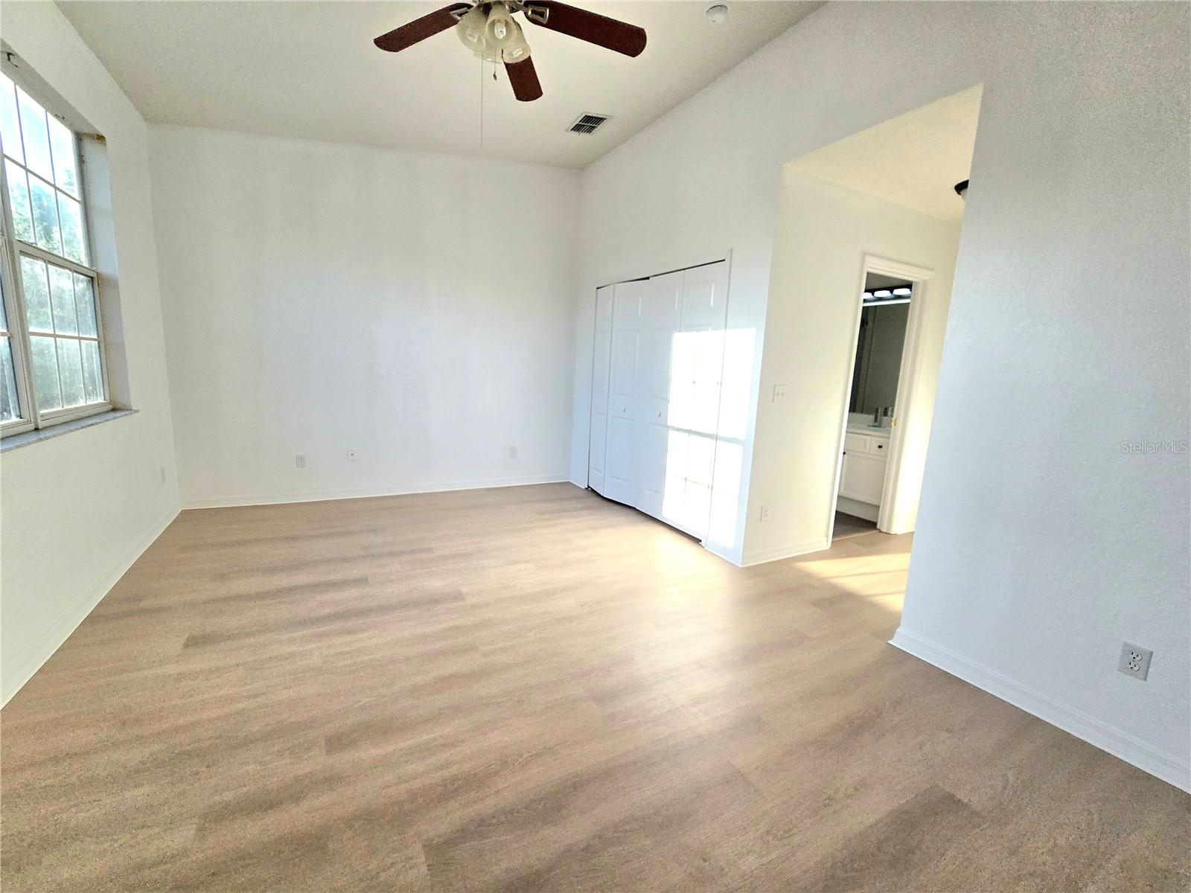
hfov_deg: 106.2
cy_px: 446
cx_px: 596
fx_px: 447
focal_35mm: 13
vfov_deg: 89.9
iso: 200
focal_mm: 2.2
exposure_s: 1/2000
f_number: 2.2
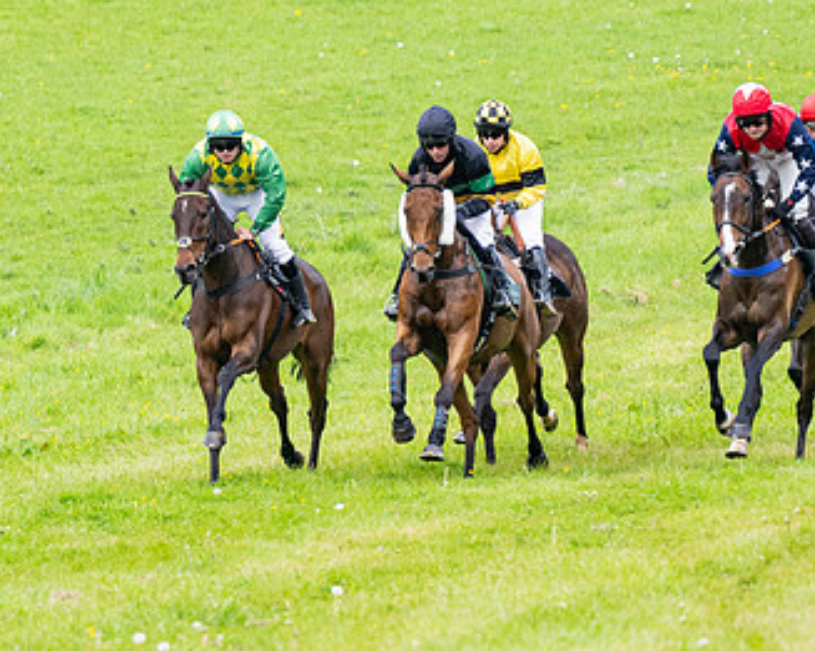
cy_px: 279
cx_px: 454
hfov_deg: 3.0
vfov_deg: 2.4
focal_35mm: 640
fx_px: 15424
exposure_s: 1/2000
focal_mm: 220
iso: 400
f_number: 4
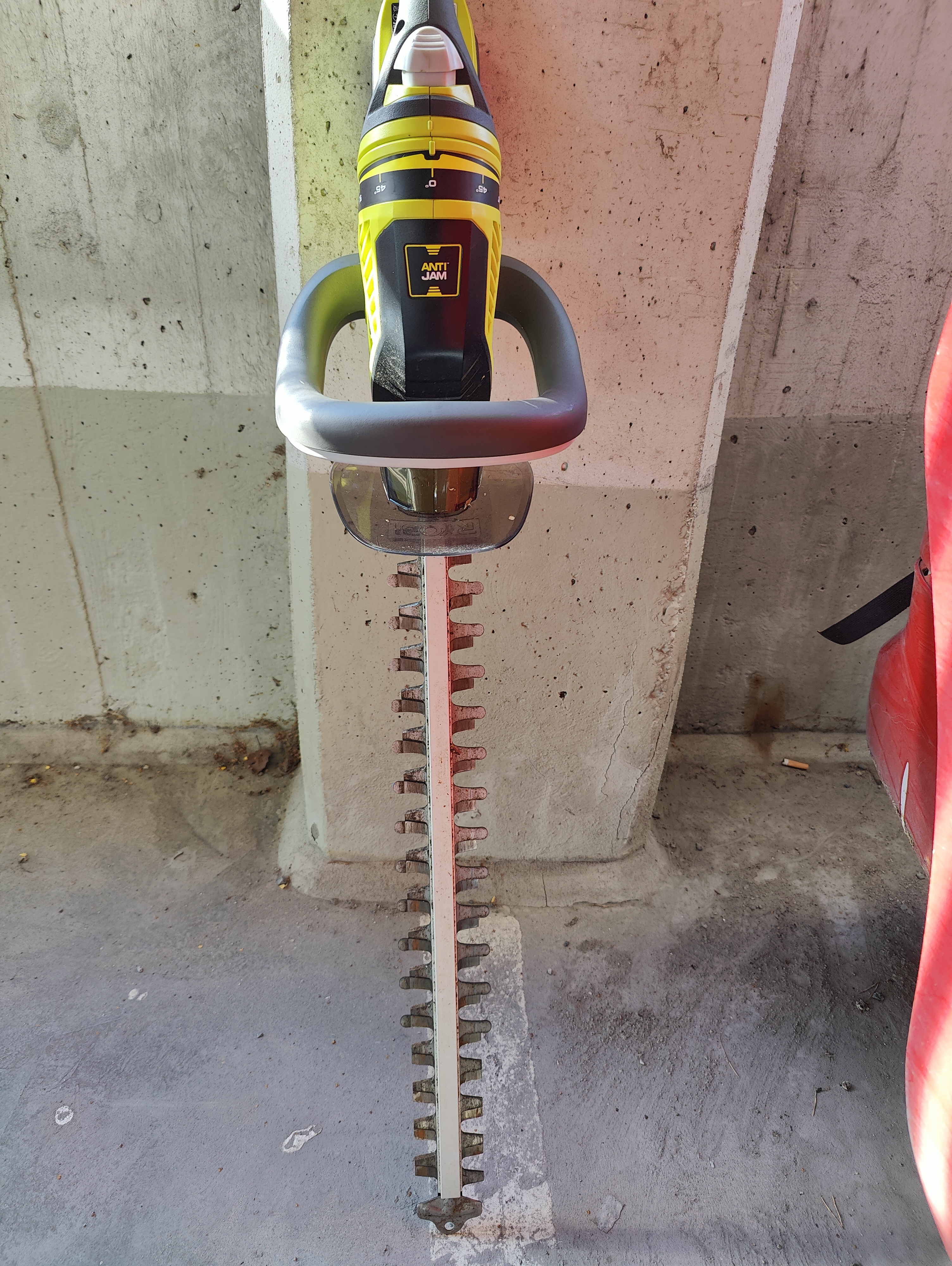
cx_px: 476
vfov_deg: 73.9
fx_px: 842
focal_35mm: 23
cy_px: 633
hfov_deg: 59.0
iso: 100
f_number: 1.8
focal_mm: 6.06
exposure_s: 1/79
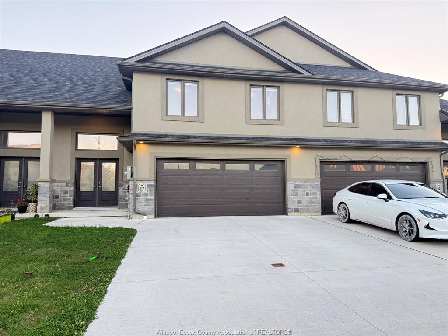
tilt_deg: +5.7
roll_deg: +0.4
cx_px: 224
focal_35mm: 24
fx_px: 311
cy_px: 168
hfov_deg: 71.6
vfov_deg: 56.8
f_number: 1.78
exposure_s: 1/237
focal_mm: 6.76
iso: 160
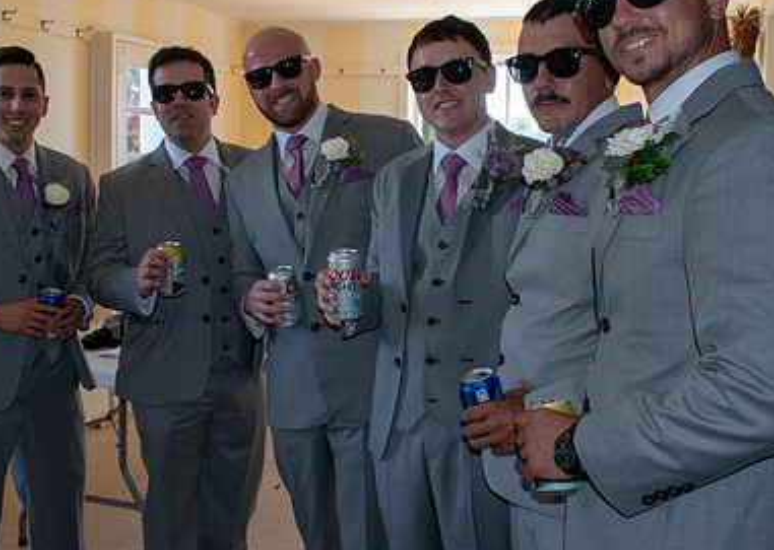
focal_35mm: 43
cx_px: 356
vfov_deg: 32.4
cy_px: 228
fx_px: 944
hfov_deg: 44.5
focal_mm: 18
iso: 720
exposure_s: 1/125
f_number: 5.6
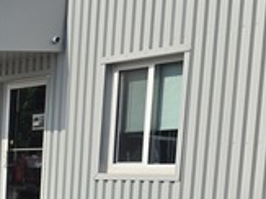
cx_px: -307
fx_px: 868
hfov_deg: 14.0
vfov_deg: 12.4
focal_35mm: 113
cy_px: 305
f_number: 1.8
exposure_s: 1/1854
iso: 25
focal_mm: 5.4
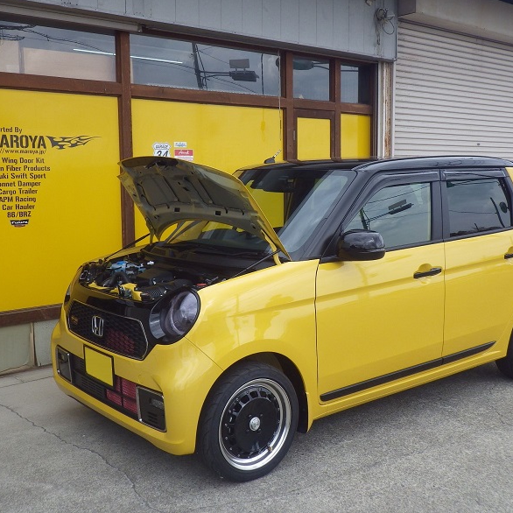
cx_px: 257
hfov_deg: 40.9
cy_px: 254
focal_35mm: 41
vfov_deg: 40.9
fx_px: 687
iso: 125
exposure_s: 1/320
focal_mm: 6.1
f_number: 4.6
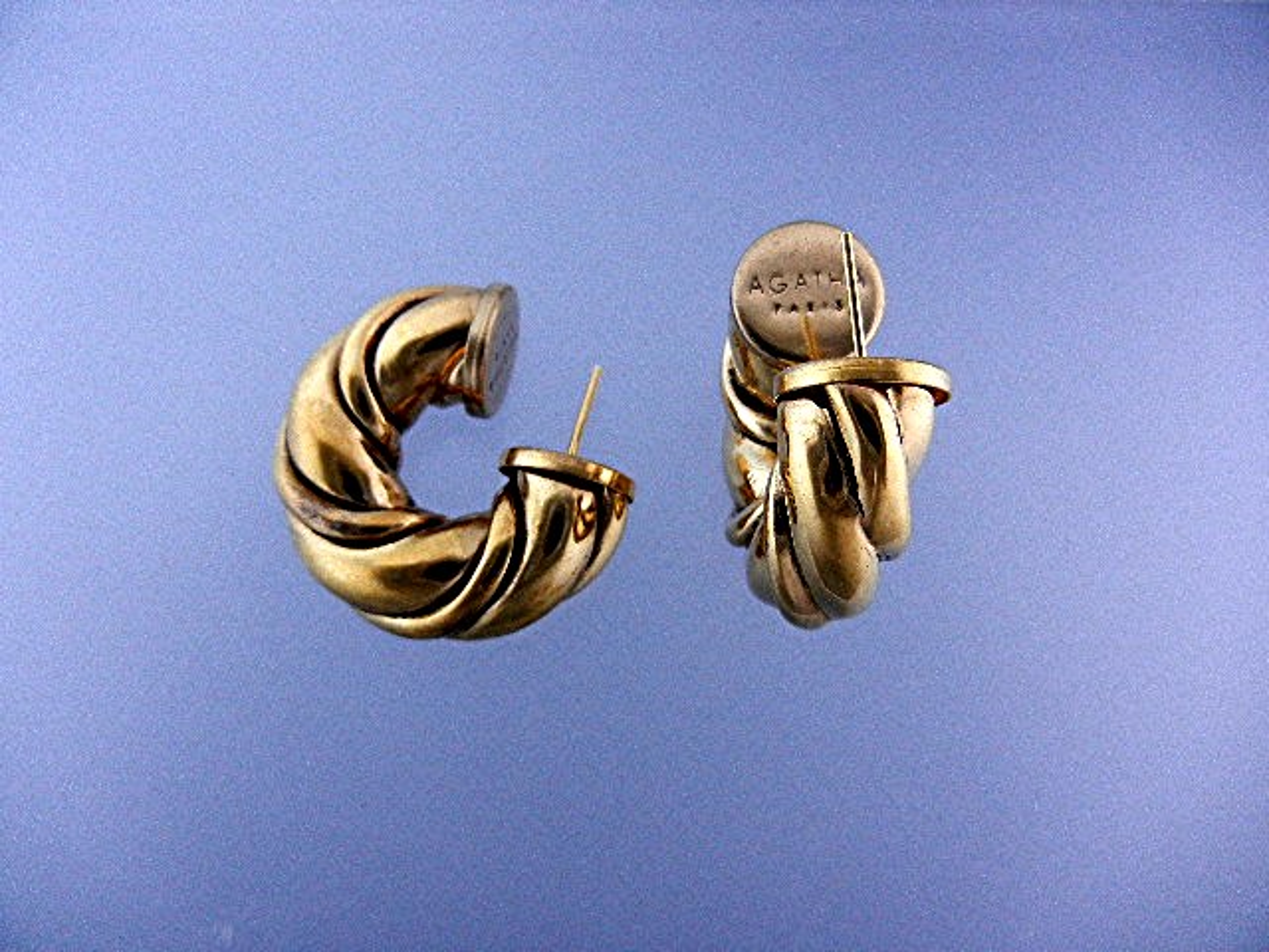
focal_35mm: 30
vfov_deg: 46.8
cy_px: 476
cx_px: 634
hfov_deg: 60.0
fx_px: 1100
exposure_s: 1/25.6
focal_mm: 5.4
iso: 400
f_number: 3.5
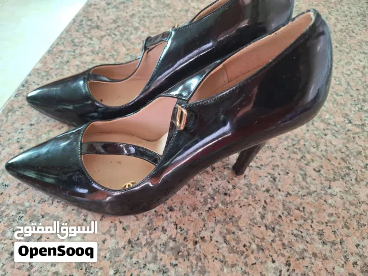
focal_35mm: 23
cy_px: 138
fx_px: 245
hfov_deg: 73.9
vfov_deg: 58.9
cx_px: 184
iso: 80
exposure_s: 1/50
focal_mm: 5.54
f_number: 1.8
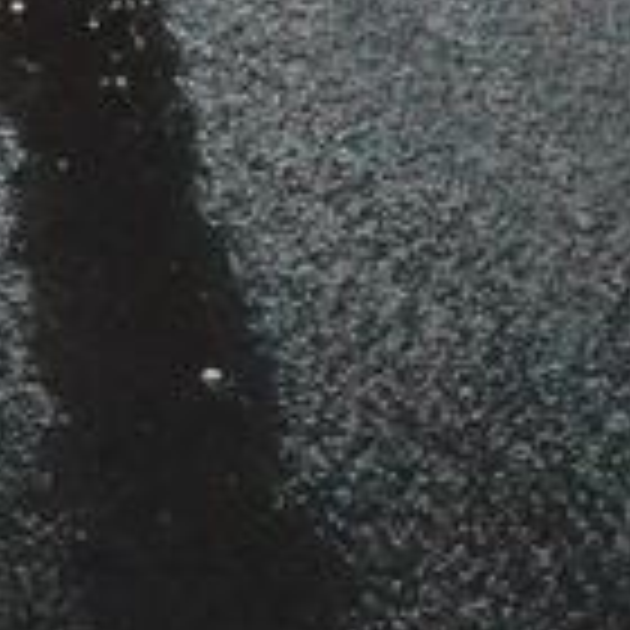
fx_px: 8854
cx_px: -945
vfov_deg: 4.1
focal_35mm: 430
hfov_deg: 4.0
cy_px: 1001
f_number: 9
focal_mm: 46
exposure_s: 1/160
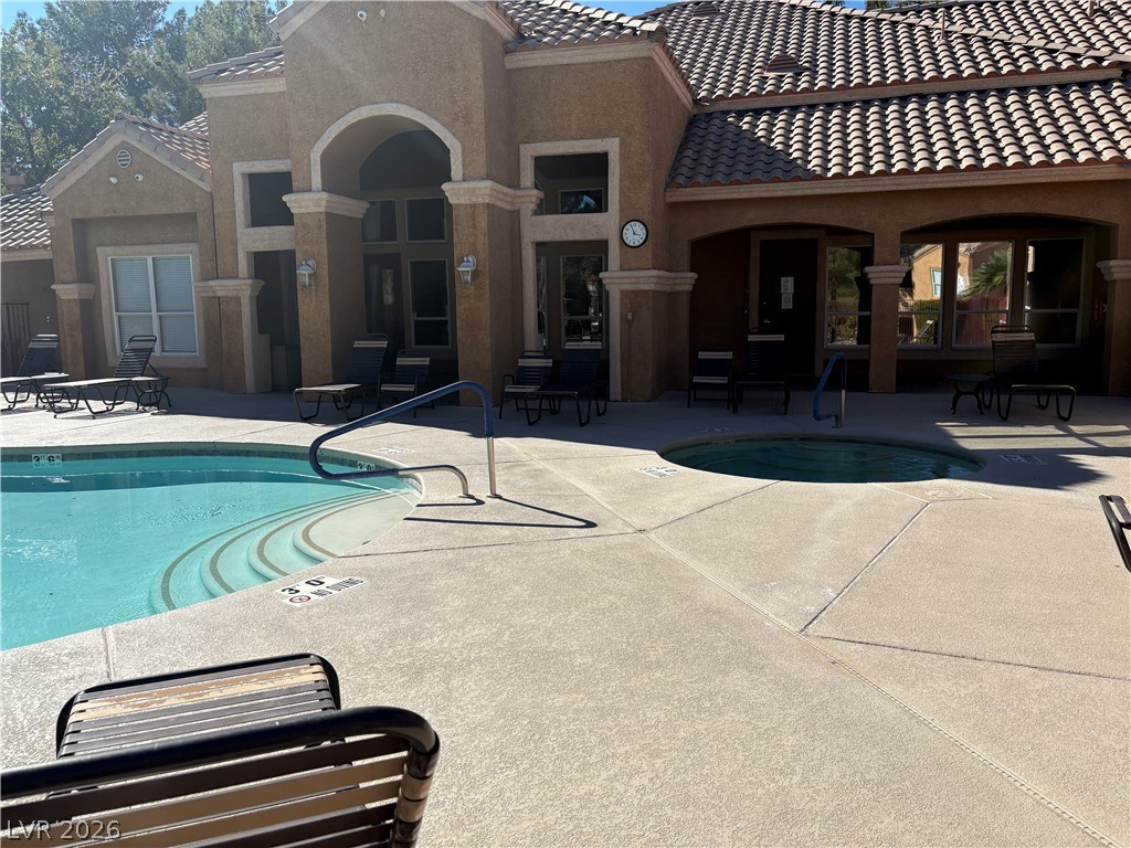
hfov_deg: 67.3
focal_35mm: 26
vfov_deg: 53.1
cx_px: 566
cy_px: 424
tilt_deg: -6.8
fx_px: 849
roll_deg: +2.1
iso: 50
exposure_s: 1/4608
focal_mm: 5.96
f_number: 1.6
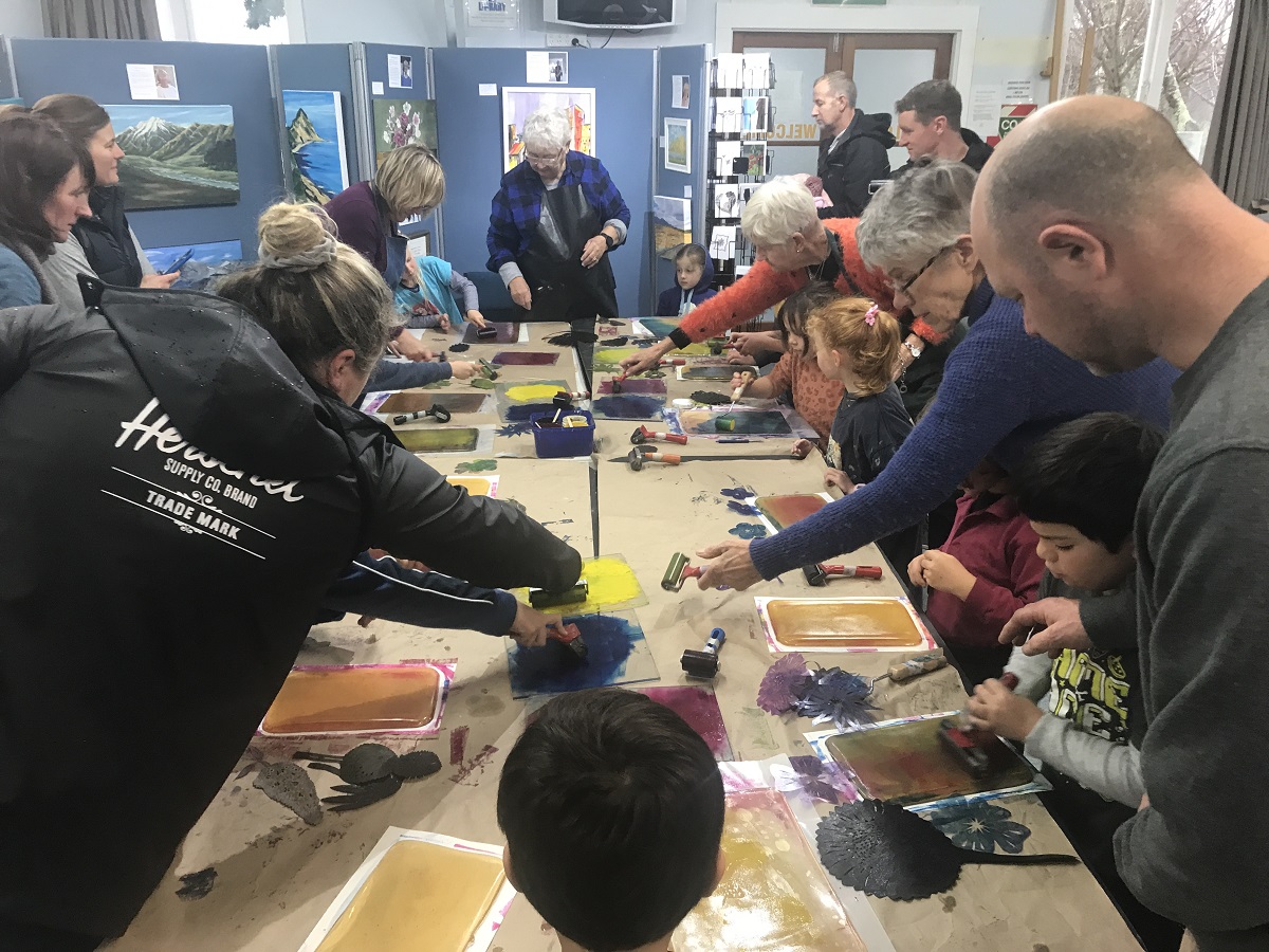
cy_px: 476
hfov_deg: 63.4
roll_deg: +0.0
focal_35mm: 28
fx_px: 1026
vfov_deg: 49.7
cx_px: 634
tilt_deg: -18.8
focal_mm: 3.99
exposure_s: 1/33
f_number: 1.8
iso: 40
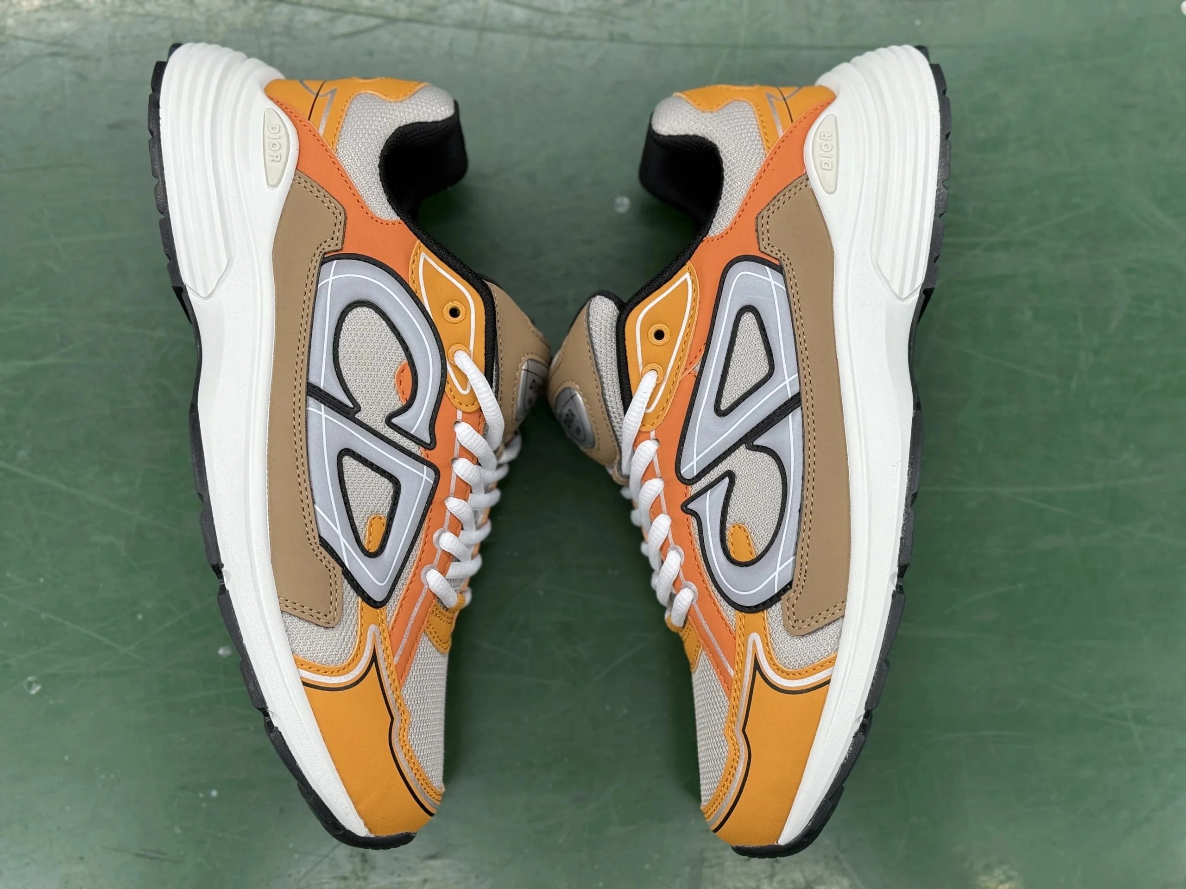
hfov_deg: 39.7
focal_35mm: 48
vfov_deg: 30.3
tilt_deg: -83.4
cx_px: 593
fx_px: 1645
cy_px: 444
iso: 64
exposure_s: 1/100
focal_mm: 6.76
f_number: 1.78
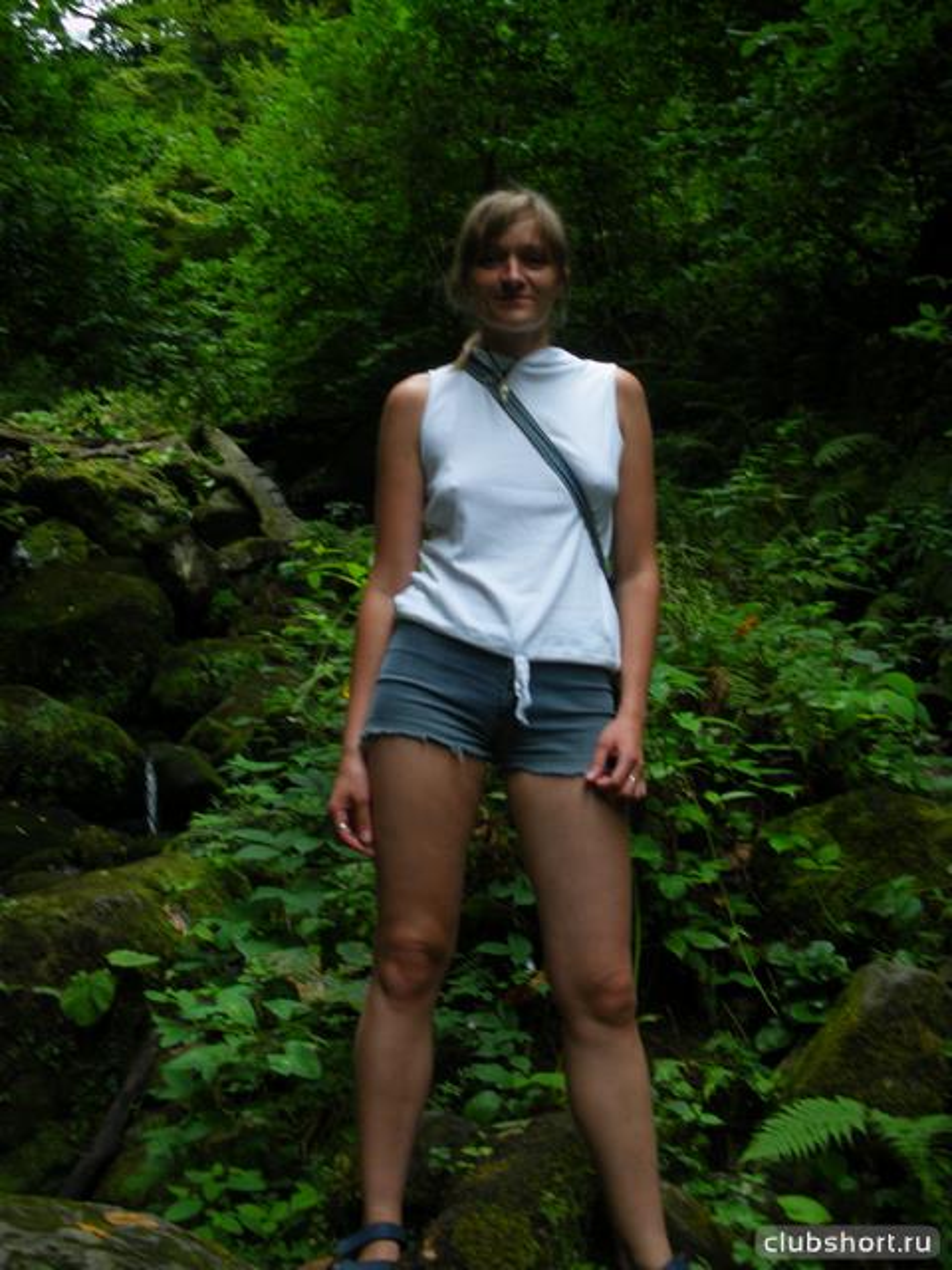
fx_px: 1320
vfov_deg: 51.4
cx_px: 476
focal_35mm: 36
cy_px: 635
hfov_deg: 39.7
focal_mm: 6.3
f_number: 3.5
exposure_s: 1/50
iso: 64
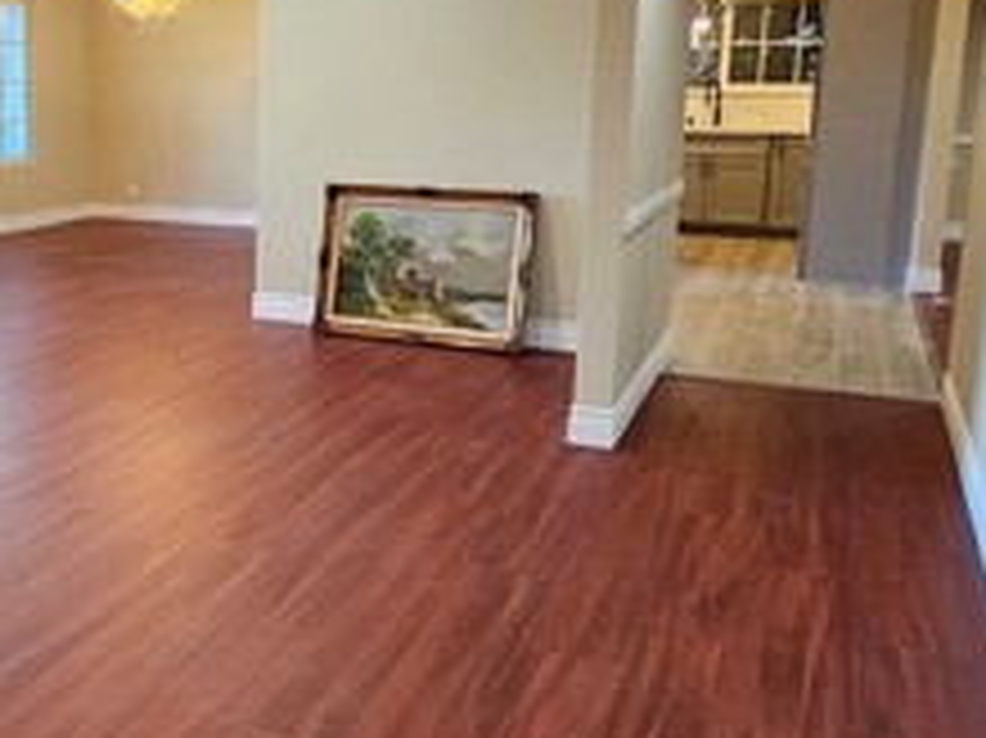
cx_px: 144
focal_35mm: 38
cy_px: 256
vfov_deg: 37.3
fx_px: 1082
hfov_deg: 45.5
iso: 400
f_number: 2.2
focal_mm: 2.2
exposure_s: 1/60
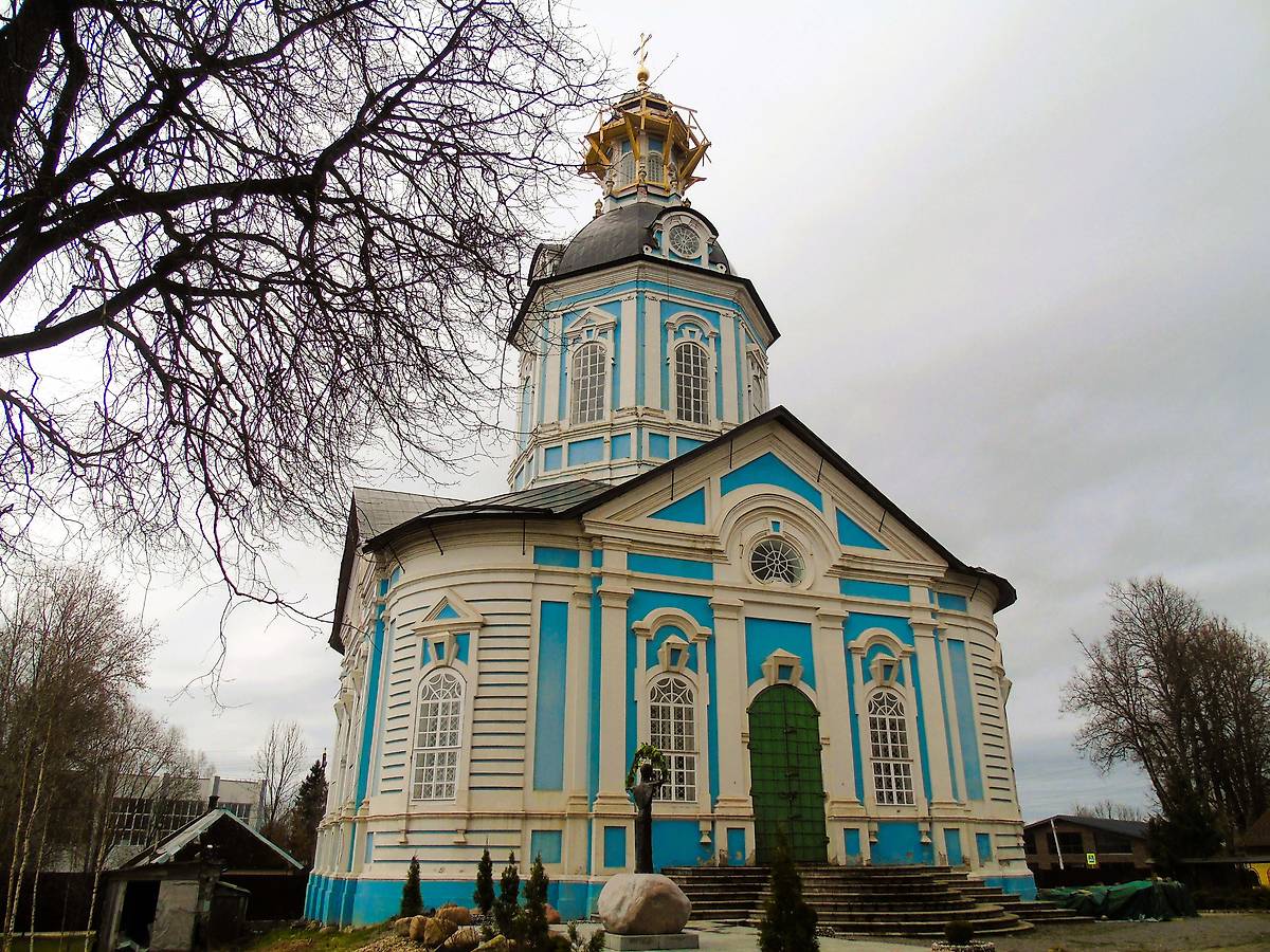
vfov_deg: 54.9
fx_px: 917
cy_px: 476
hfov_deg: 69.4
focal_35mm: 25
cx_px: 635
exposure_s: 1/1000
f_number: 3.6
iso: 80
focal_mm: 4.4
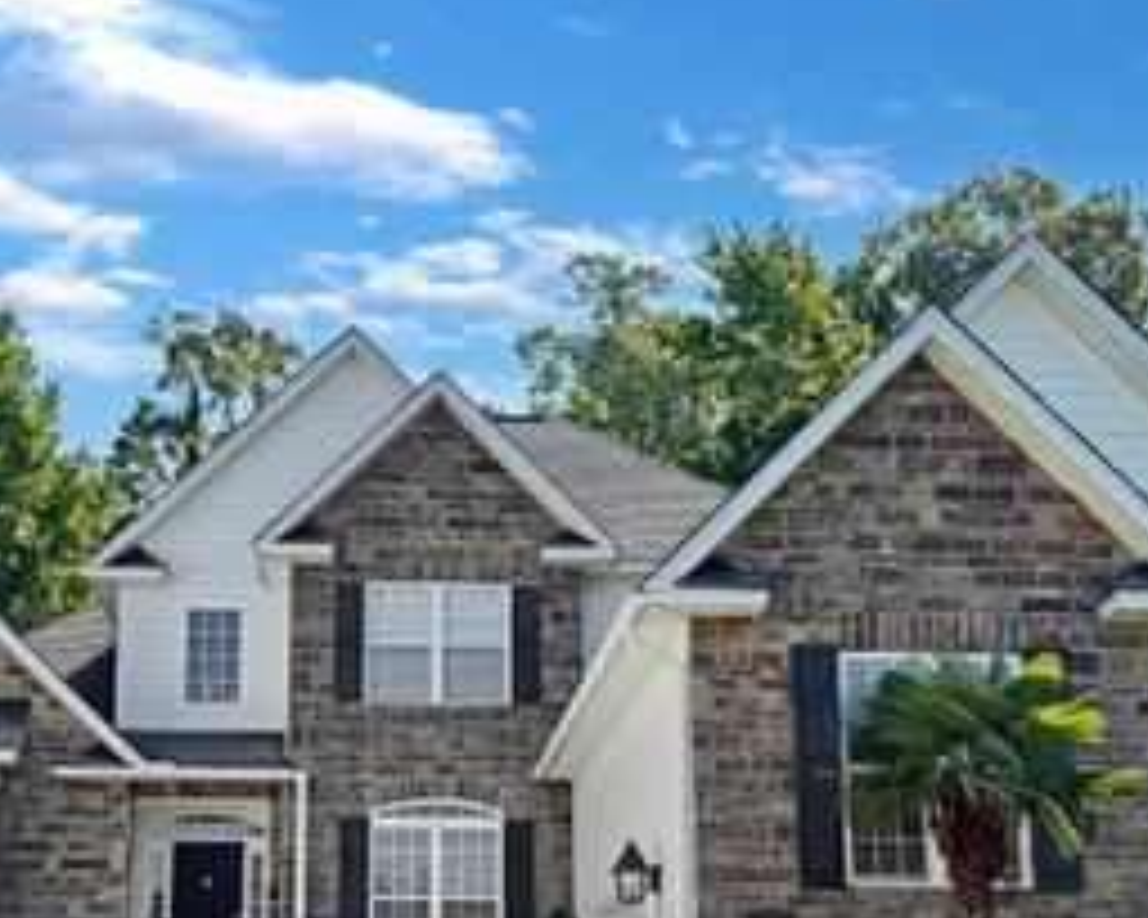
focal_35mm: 46
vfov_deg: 32.5
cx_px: 545
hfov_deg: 40.3
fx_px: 1563
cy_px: 592
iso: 80
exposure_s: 1/4673
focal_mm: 6.76
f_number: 1.78
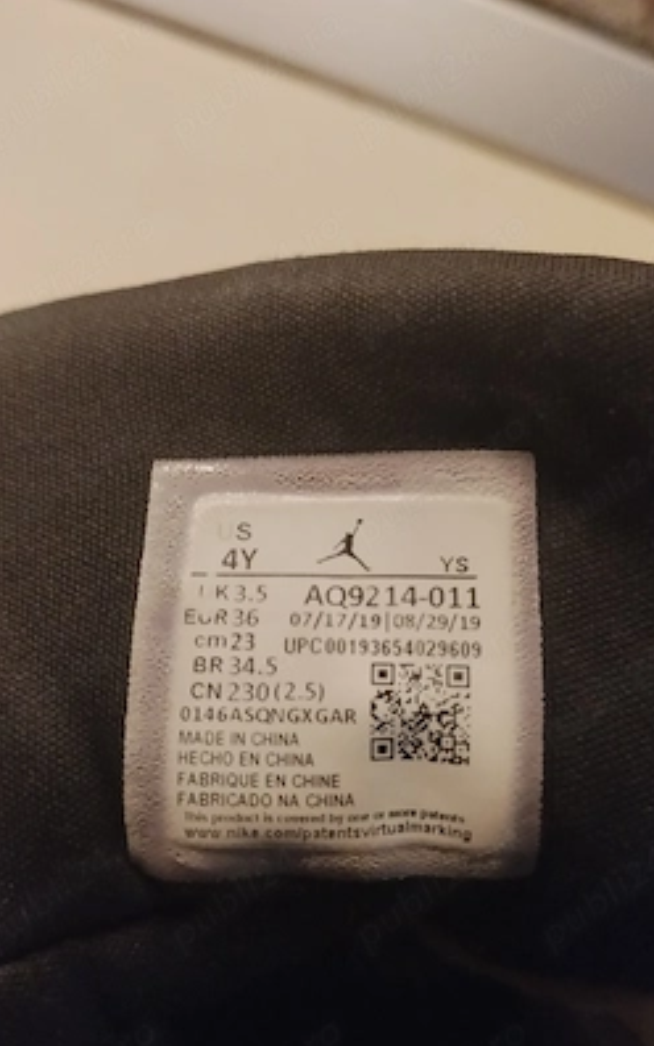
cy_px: 524
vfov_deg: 61.2
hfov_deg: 40.6
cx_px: 348
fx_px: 884
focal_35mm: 31
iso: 400
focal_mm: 4.22
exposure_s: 1/33
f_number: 1.8
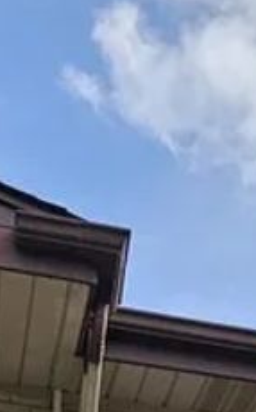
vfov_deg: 10.5
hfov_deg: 8.9
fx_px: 1625
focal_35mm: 145
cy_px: 1212
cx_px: 310
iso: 10
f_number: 1.7
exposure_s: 1/341
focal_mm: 6.3
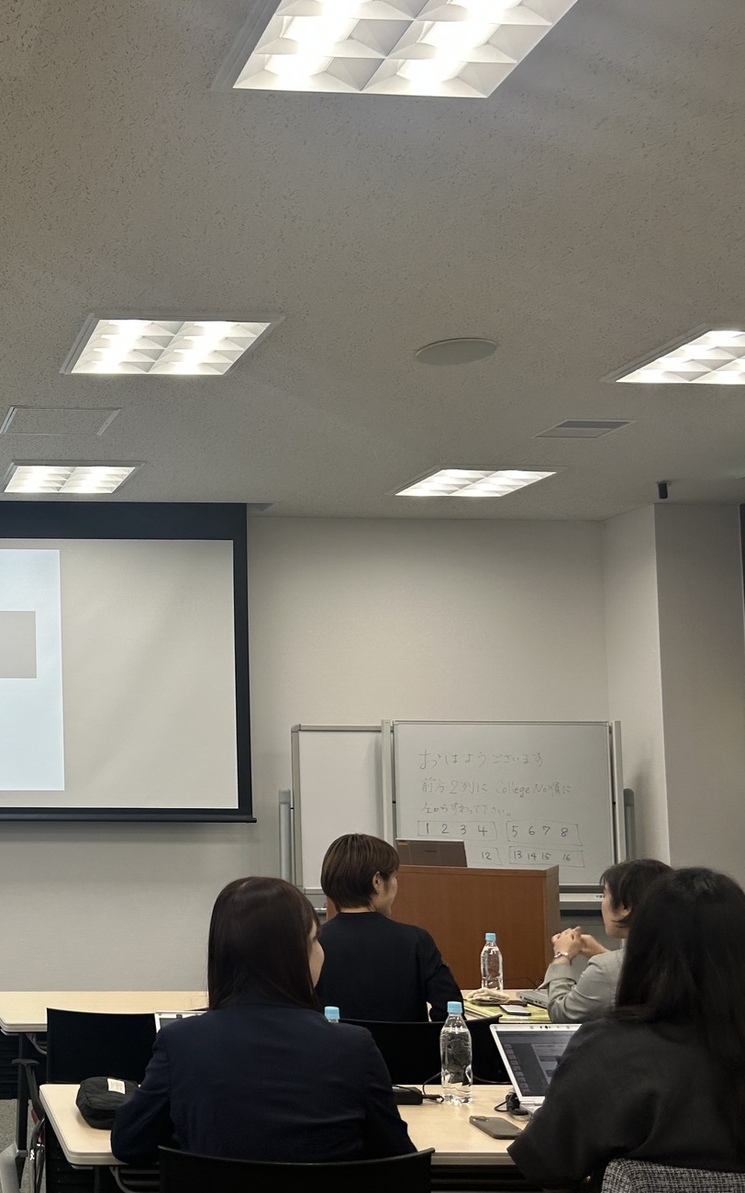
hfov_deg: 28.0
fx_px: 1364
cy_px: 664
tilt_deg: +4.7
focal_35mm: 42
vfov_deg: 47.1
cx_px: -66
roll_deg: +0.0
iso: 40
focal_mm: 5.7
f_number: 1.5
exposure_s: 1/268
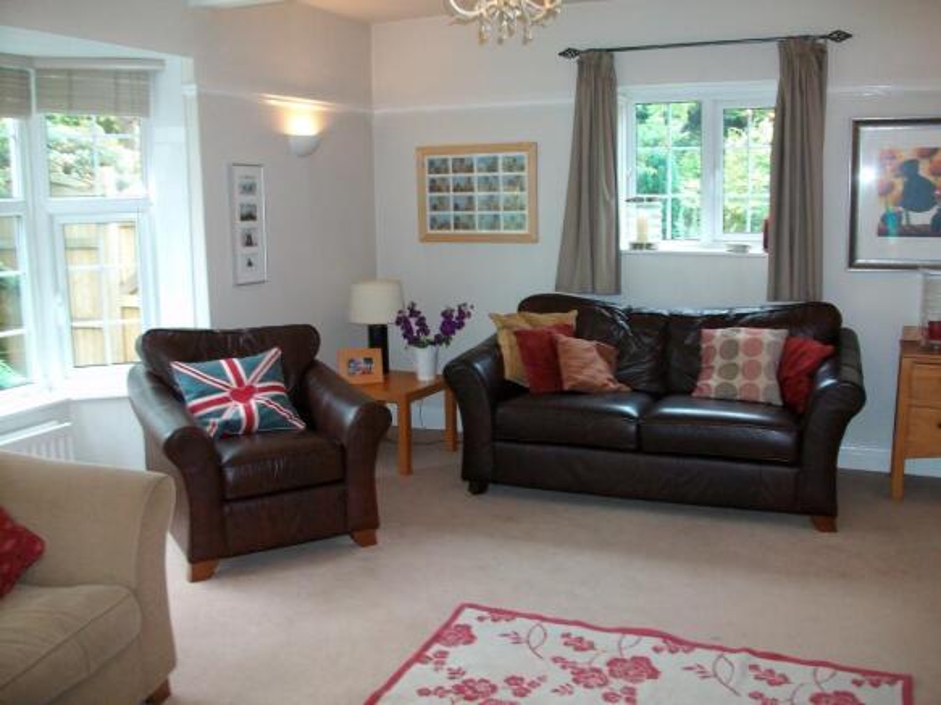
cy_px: 352
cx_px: 470
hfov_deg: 56.8
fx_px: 870
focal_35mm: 32
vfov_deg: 44.1
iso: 179
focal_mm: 5.7
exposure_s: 1/40
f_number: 2.9
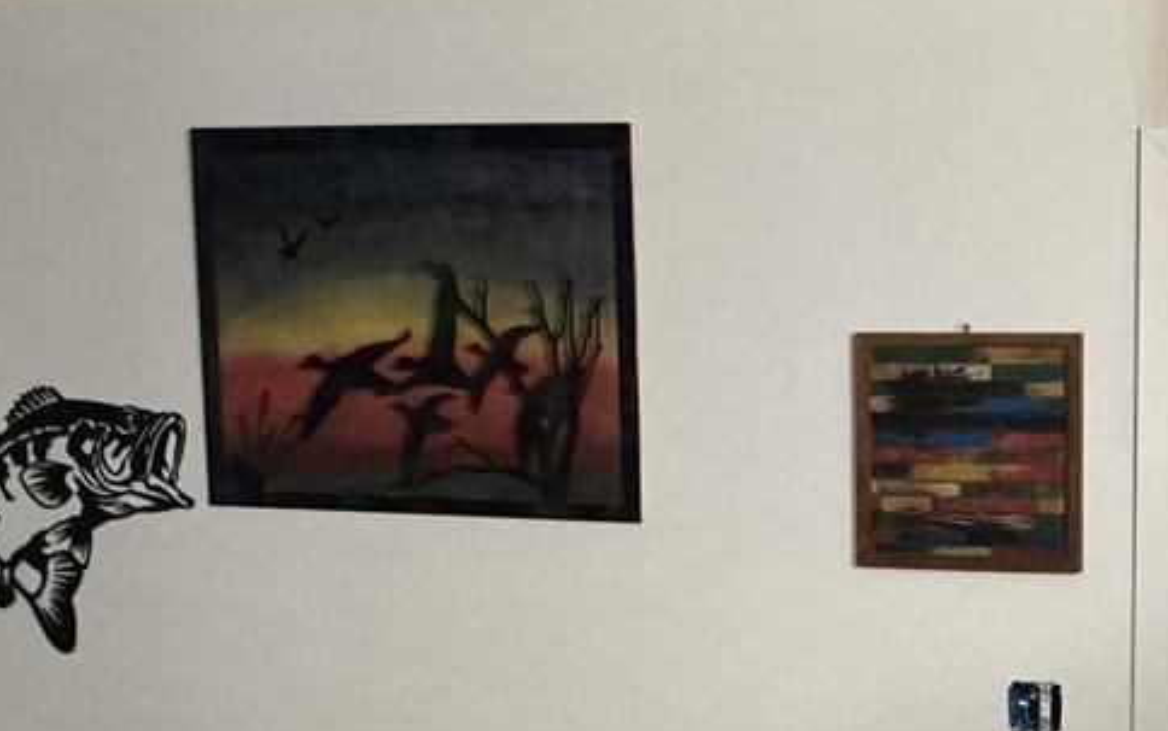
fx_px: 2070
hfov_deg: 29.8
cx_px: 1108
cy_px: 704
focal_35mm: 65
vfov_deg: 19.5
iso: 200
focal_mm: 3
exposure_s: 1/40
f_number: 1.8
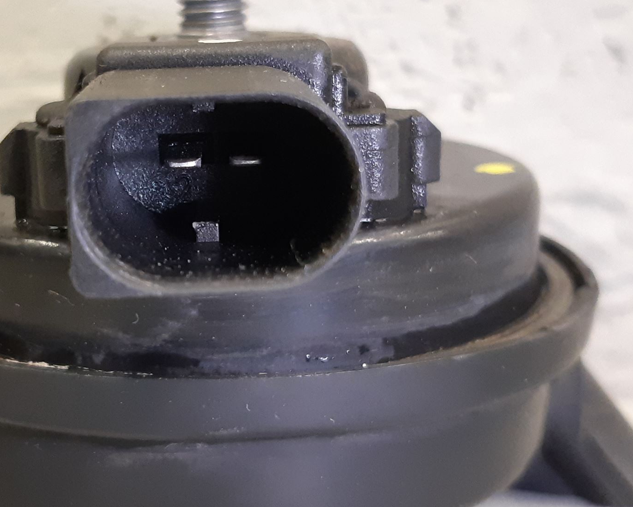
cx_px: 177
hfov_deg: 46.6
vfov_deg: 39.0
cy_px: 213
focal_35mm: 38
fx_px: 712
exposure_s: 1/50
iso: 320
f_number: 1.7
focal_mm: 3.93
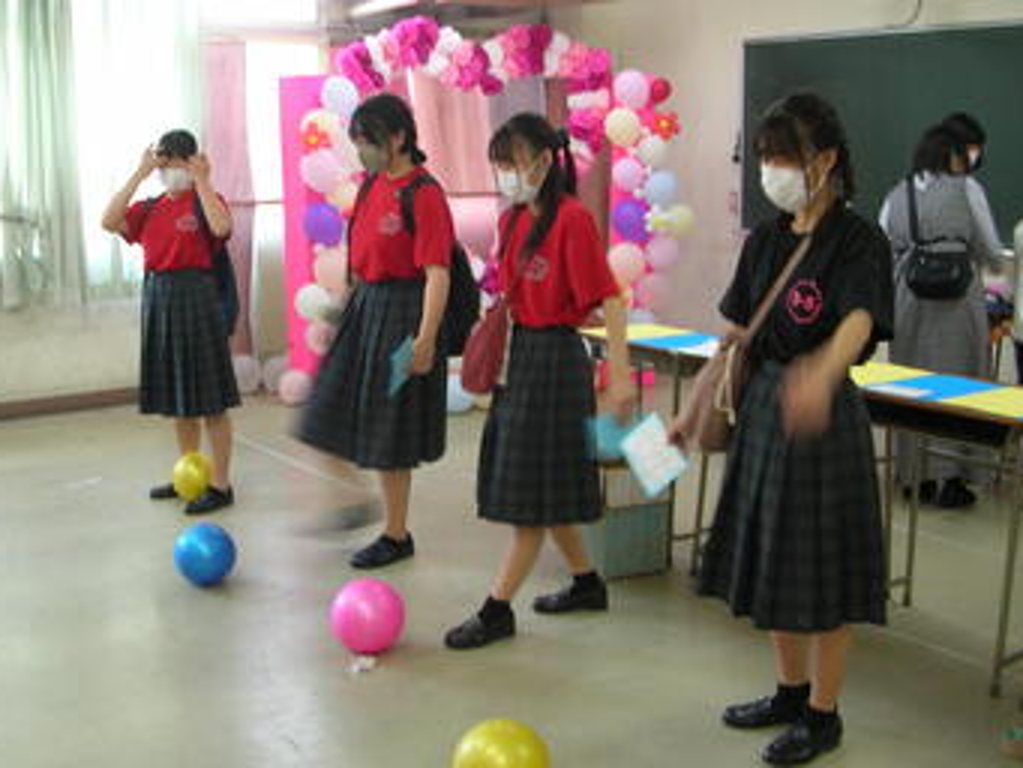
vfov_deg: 35.2
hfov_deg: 45.6
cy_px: 378
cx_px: 438
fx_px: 1212
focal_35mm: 41
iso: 50
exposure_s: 1/10.1
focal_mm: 5.8
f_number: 2.8
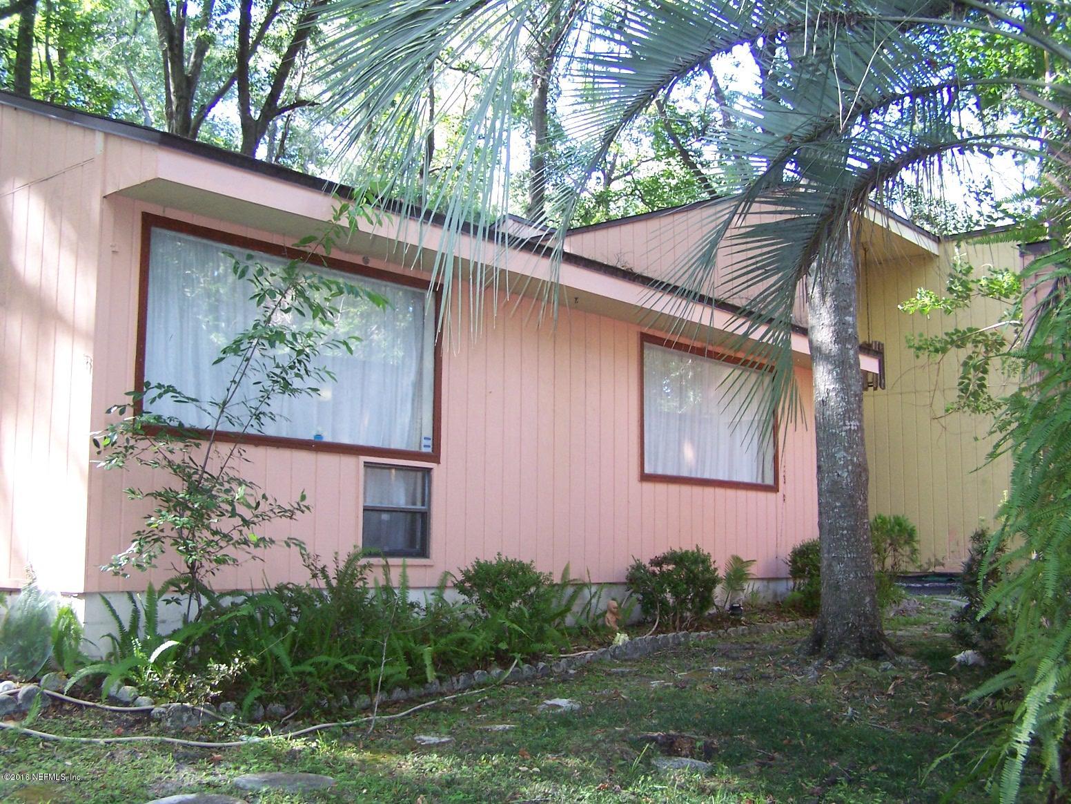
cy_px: 402
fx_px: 1176
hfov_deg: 49.0
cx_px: 536
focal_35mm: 38
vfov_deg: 37.7
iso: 140
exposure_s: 1/60
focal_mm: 6.3
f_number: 2.8
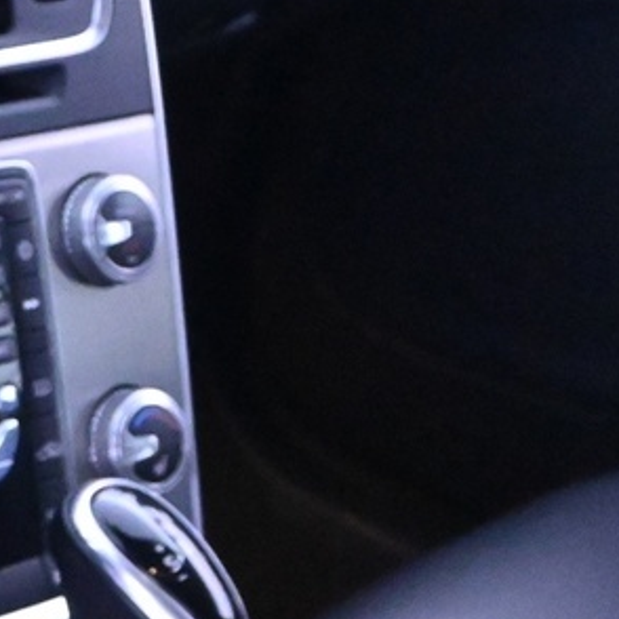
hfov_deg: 10.9
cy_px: 238
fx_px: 2981
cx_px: -594
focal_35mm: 147
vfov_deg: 11.8
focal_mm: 21
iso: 9000
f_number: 4.5
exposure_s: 1/30
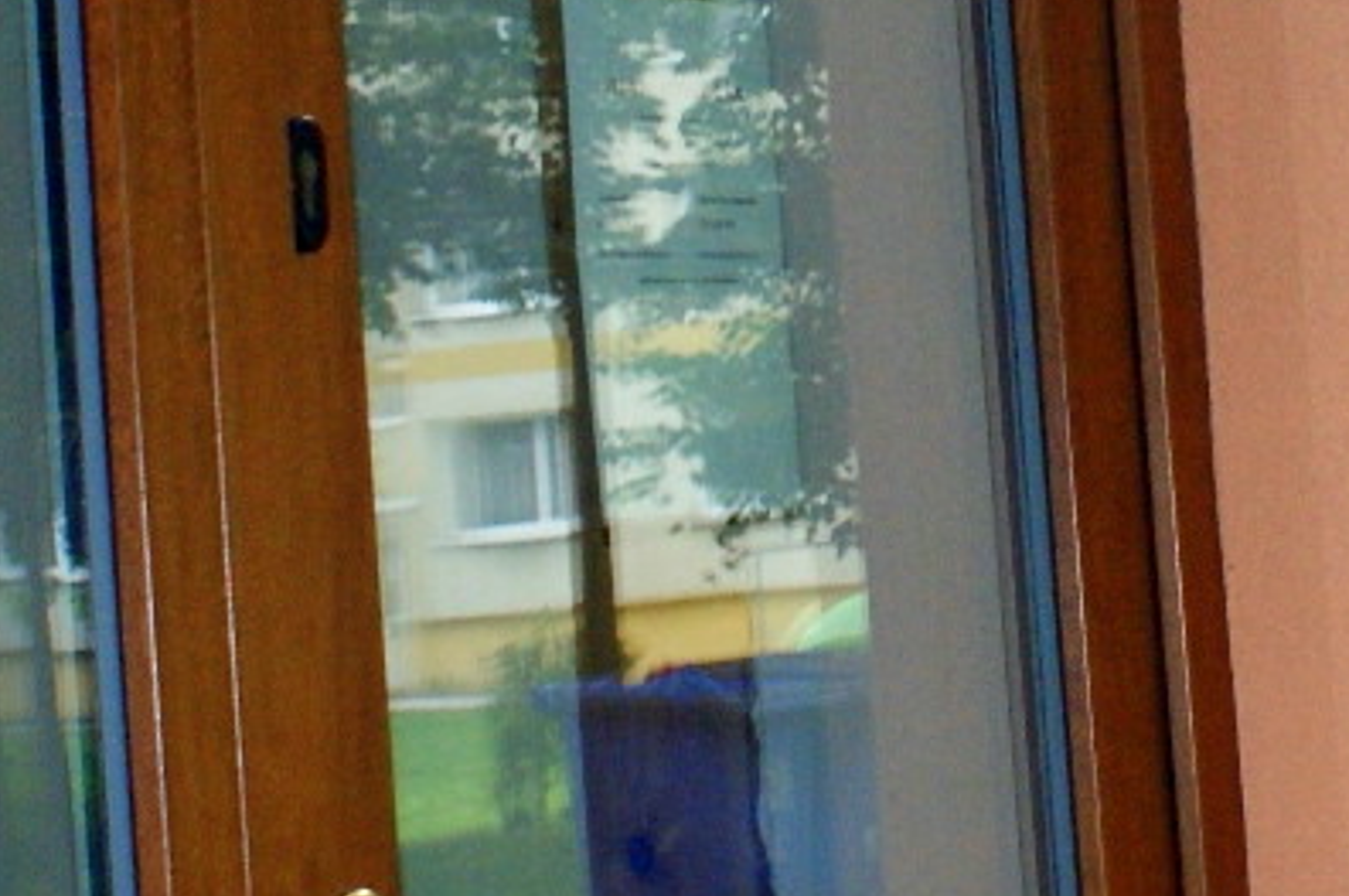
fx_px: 5838
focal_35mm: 156
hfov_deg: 13.0
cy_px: -133
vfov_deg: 8.7
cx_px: 1312
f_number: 5.6
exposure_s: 1/60
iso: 400
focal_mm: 18
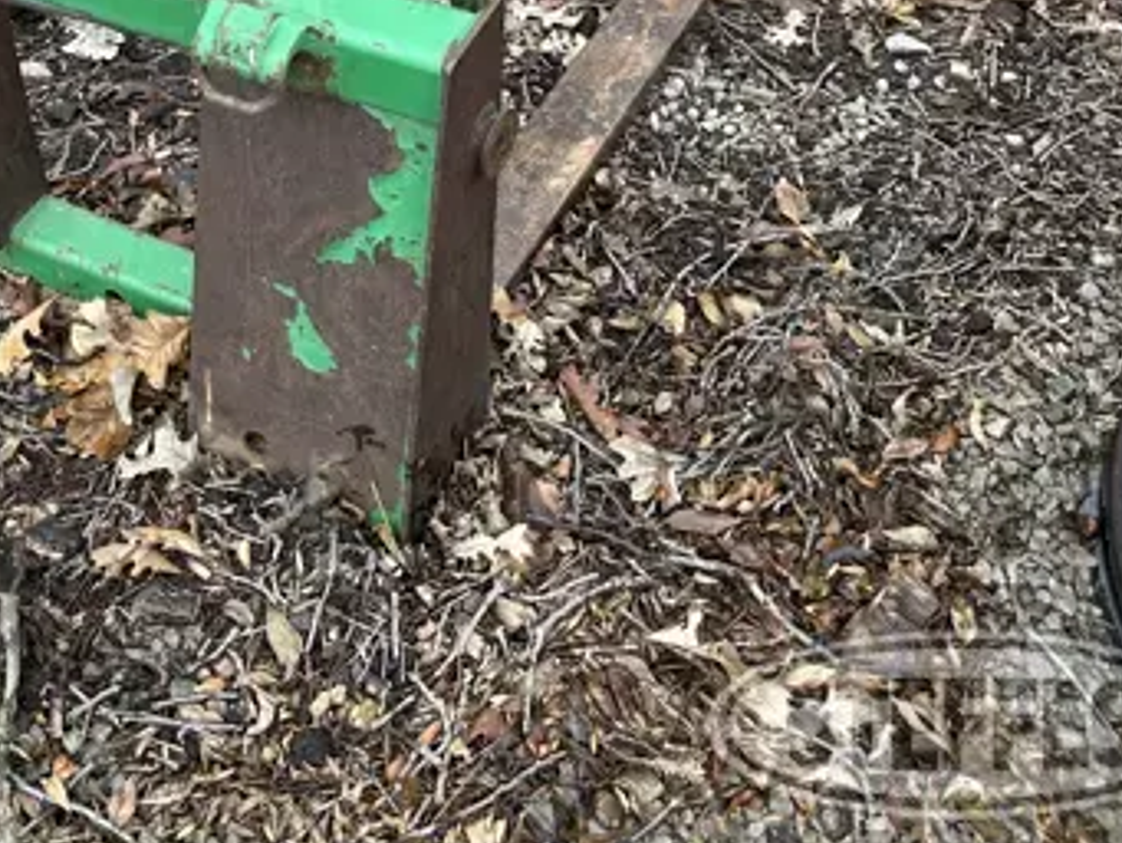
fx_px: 1459
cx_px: 237
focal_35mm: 45
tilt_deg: -34.6
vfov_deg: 30.6
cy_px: 66
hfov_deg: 40.5
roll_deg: +0.6
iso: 64
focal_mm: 6.86
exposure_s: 1/121
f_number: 1.78
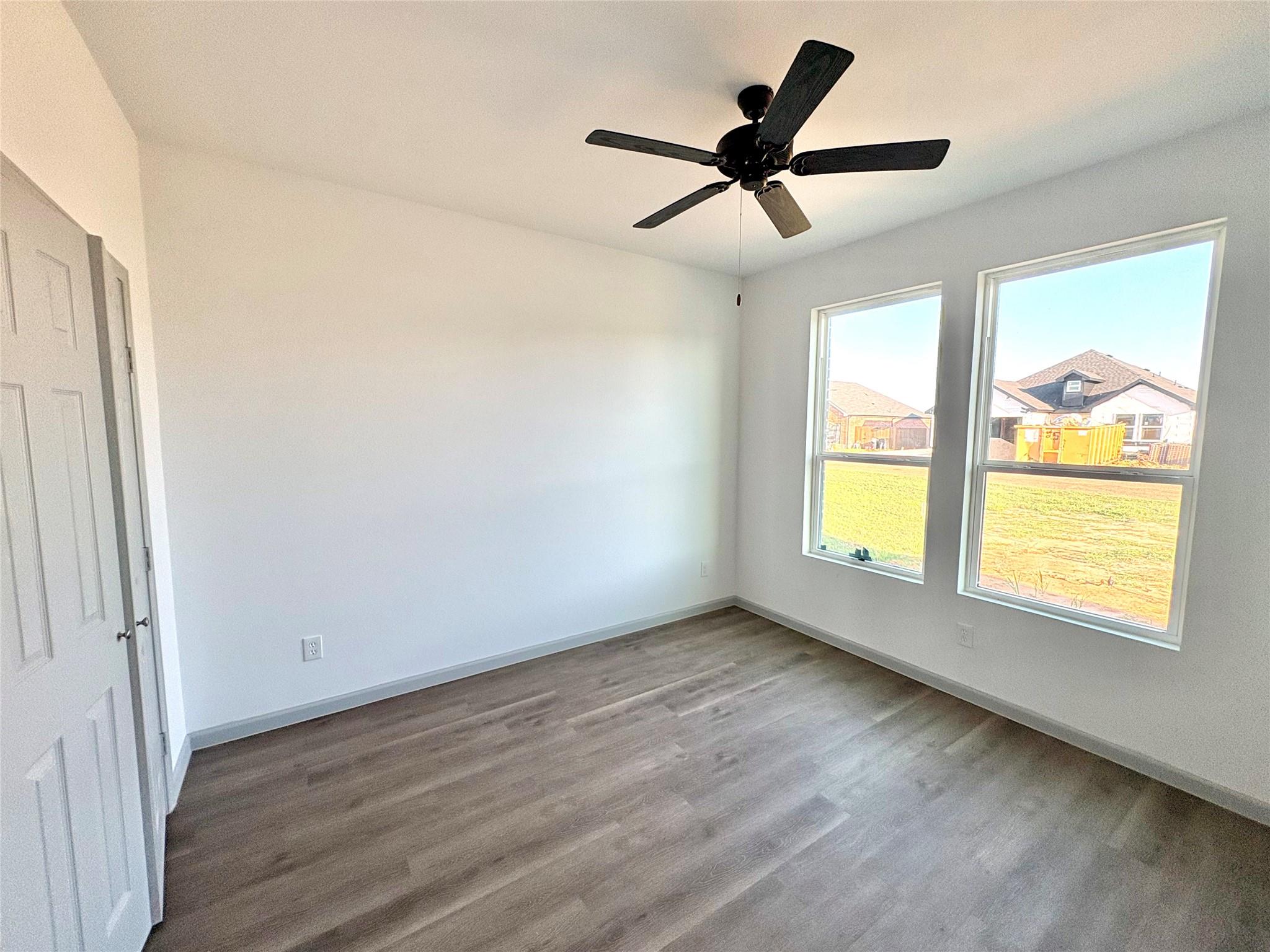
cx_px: 635
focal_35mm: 14
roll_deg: +0.3
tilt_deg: -5.9
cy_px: 476
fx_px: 514
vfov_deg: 85.7
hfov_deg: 102.1
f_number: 2.2
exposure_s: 1/125
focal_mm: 2.22
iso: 100
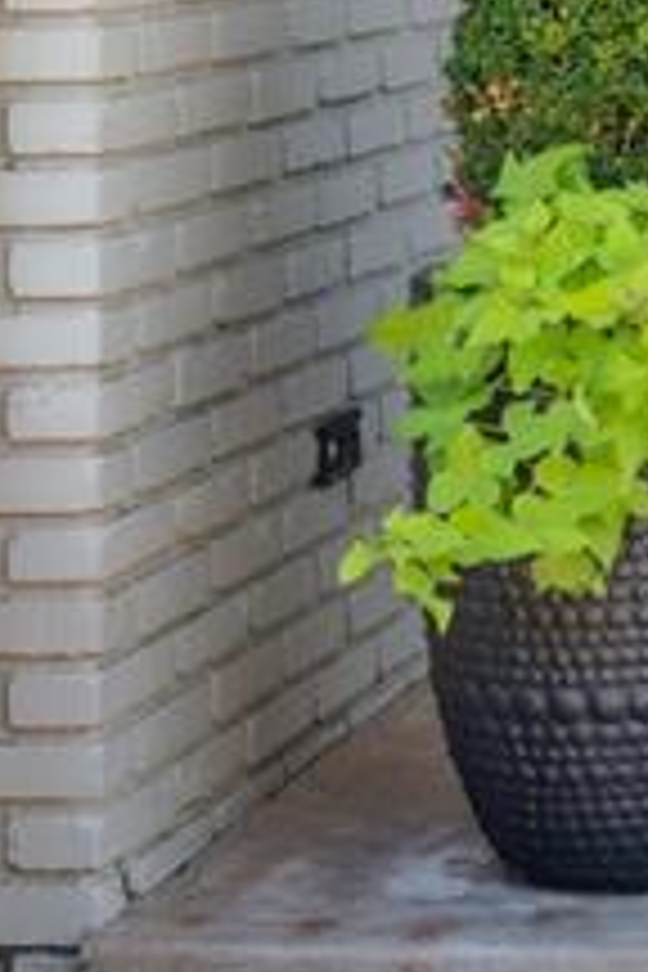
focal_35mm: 142
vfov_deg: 14.0
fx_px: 3834
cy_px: -194
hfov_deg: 8.7
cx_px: 1616
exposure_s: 1/250
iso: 200
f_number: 7.1
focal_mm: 30
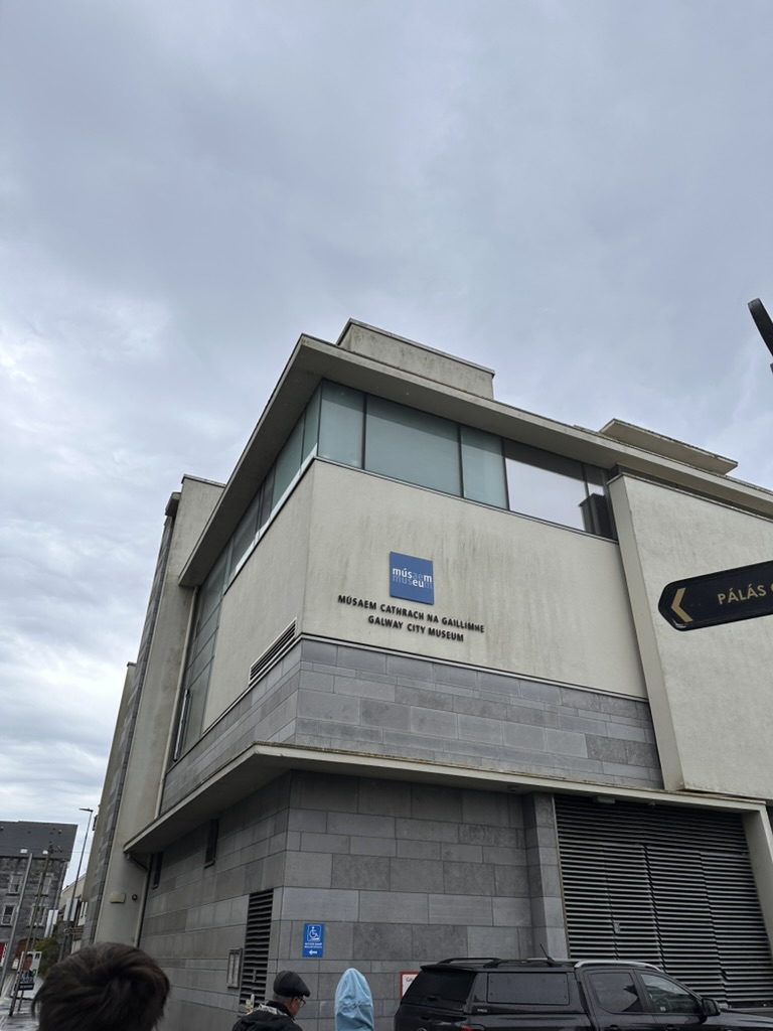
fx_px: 715
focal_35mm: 24
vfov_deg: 71.6
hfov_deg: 56.8
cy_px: 516
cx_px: 386
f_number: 1.78
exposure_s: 1/2299
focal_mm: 6.86
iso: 80
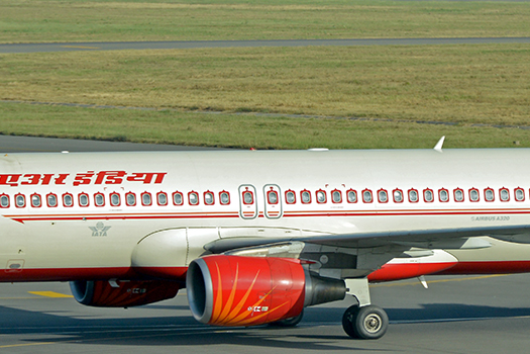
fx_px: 5726
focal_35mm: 389
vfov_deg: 3.5
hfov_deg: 5.3
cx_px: 354
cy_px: 216
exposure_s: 1/640
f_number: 5.6
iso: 320
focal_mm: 170
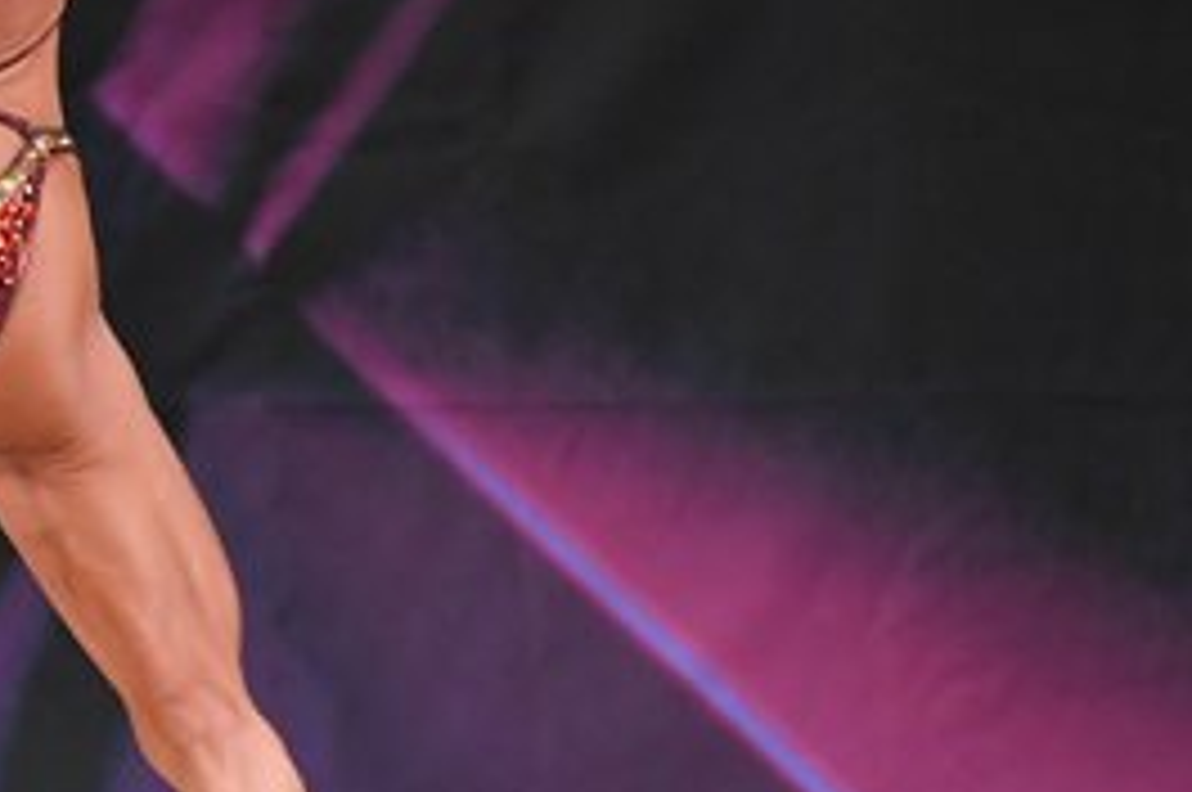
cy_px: 184
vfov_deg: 1.6
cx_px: -155
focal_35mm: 879
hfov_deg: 2.3
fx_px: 29069
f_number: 5.6
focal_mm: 200
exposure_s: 1/400
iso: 3200
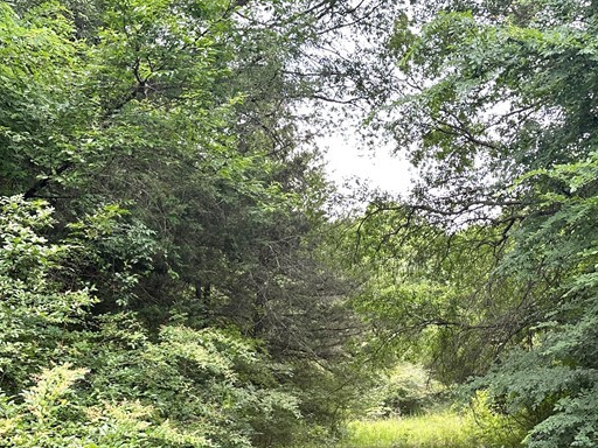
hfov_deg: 39.2
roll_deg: -2.3
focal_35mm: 48
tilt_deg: +2.5
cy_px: 328
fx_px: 829
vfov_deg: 29.8
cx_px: 399
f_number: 1.78
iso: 80
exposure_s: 1/205
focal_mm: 6.86
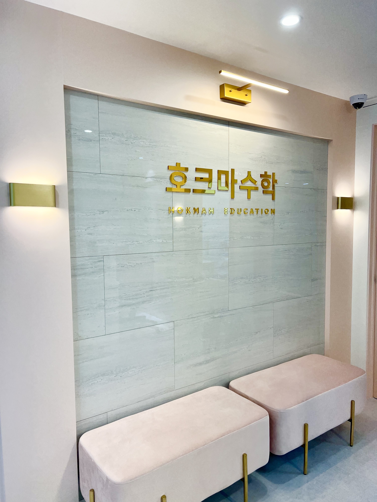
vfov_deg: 67.3
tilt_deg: -5.0
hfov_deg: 53.1
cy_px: 251
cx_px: 188
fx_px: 378
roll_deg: +0.7
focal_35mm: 26
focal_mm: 5.7
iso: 64
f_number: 1.5
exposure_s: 1/163
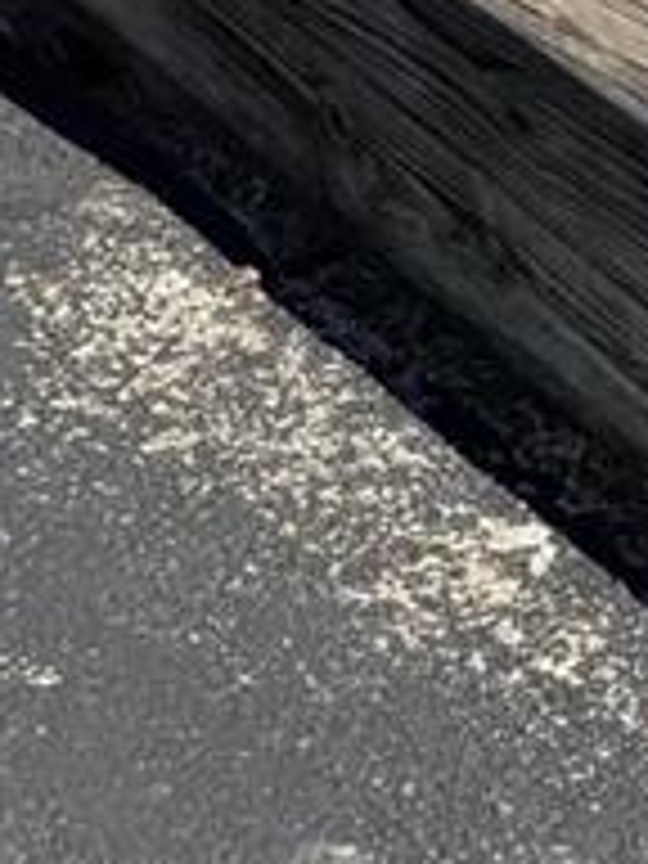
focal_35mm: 192
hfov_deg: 7.7
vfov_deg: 8.9
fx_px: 4792
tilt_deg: -5.2
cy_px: -1480
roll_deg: -1.0
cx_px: 788
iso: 80
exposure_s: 1/3021
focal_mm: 6.76
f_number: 1.78
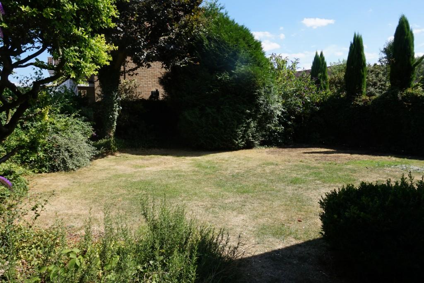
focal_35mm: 24
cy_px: 142
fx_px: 283
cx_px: 212
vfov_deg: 53.1
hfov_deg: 73.8
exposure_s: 1/80
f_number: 11
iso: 100
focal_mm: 16
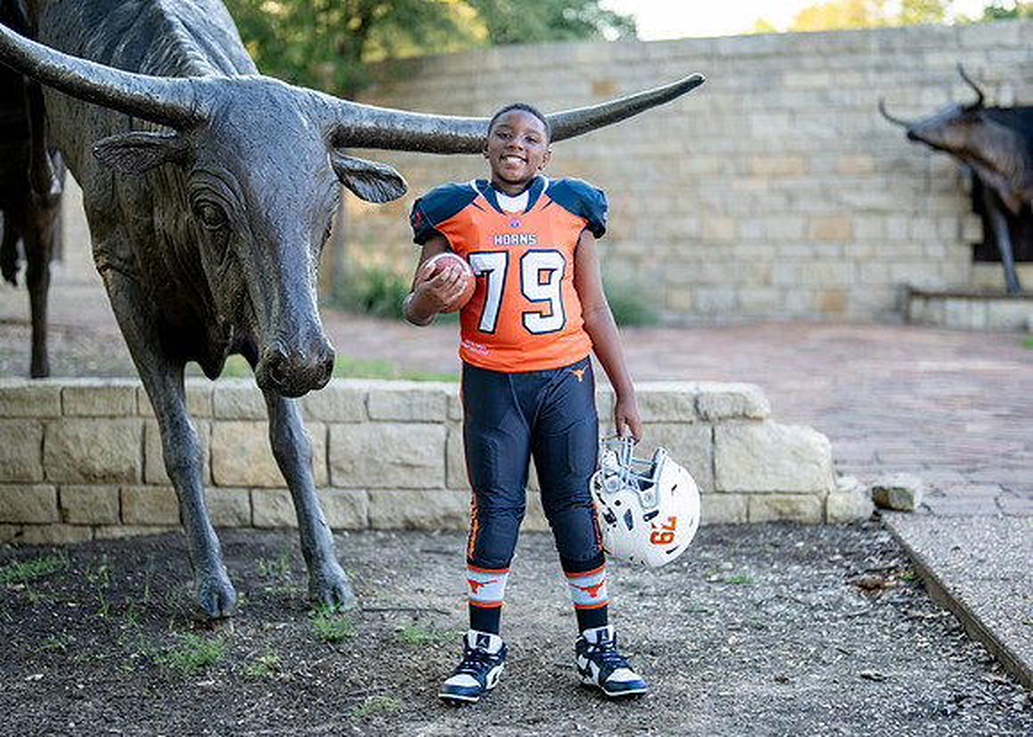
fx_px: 1886
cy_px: 381
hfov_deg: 30.6
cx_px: 522
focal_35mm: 64
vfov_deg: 22.1
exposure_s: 1/1000
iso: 200
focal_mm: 50
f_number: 1.2
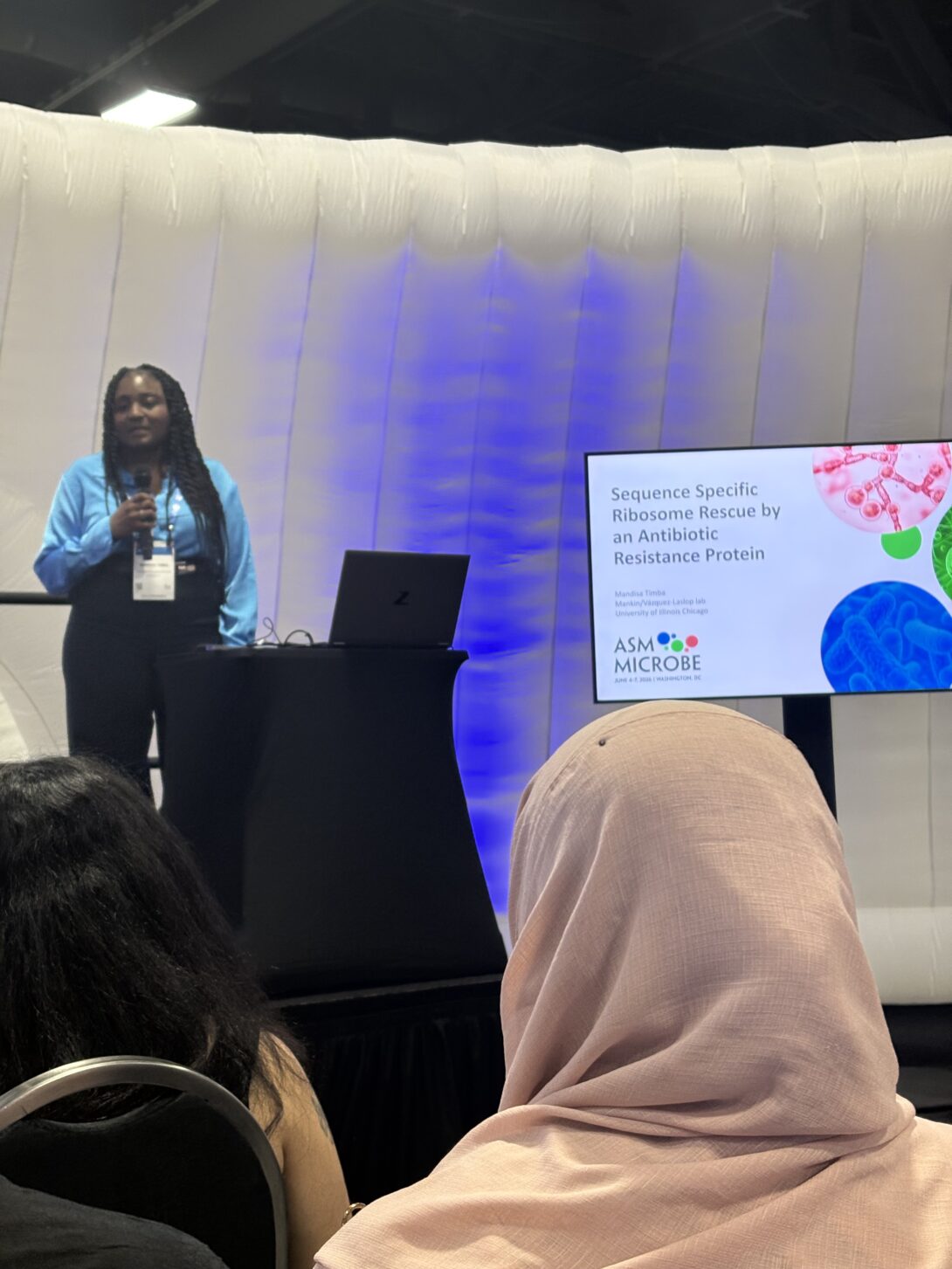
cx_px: 476
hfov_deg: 28.0
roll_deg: +2.2
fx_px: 1907
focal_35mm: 52
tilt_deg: +3.1
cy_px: 634
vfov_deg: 36.8
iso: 80
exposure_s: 1/59
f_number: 1.6
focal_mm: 5.96
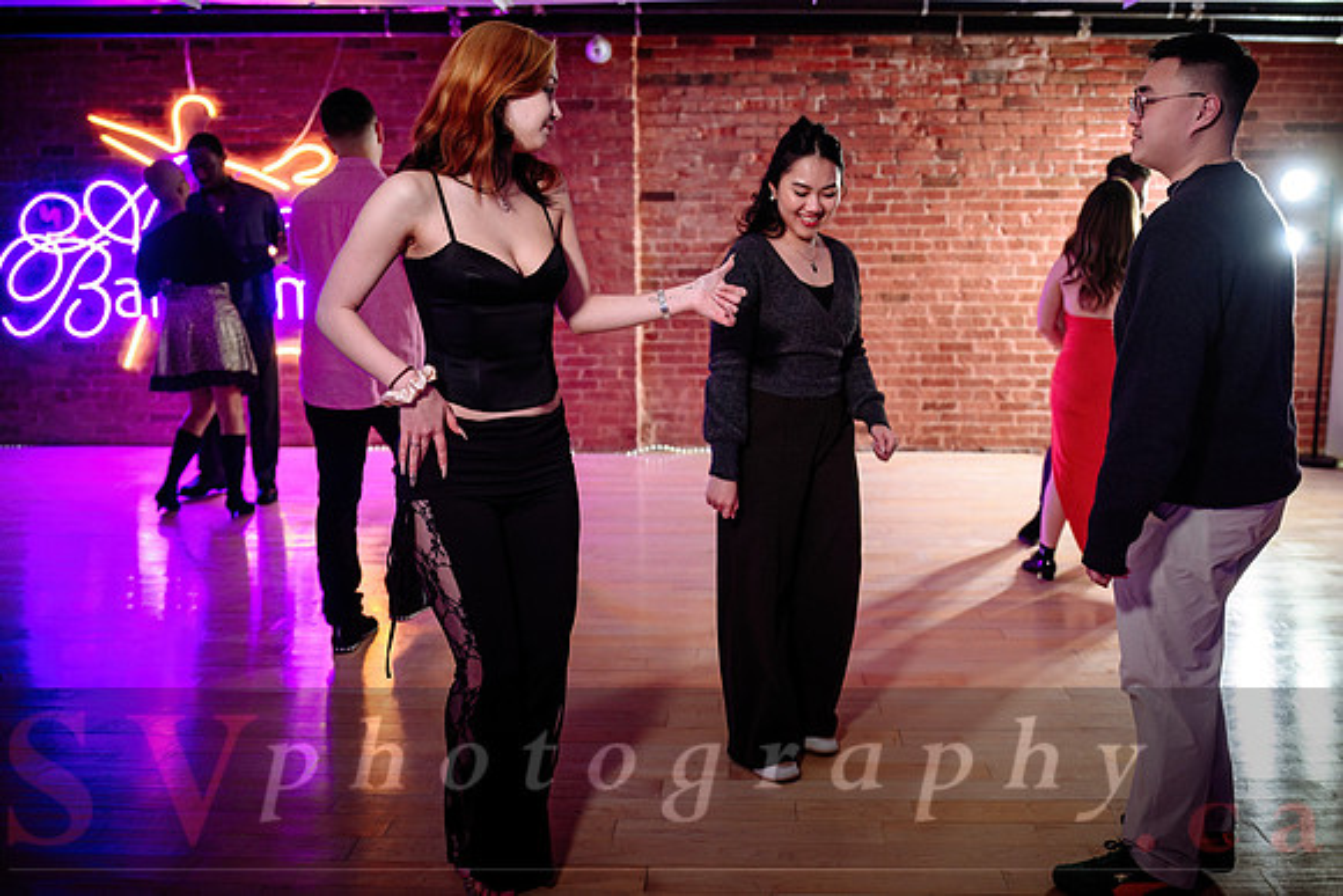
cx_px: 728
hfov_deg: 61.0
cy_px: 413
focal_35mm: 31
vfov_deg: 42.9
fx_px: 1138
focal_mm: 28
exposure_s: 1/160
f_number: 2
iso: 2000
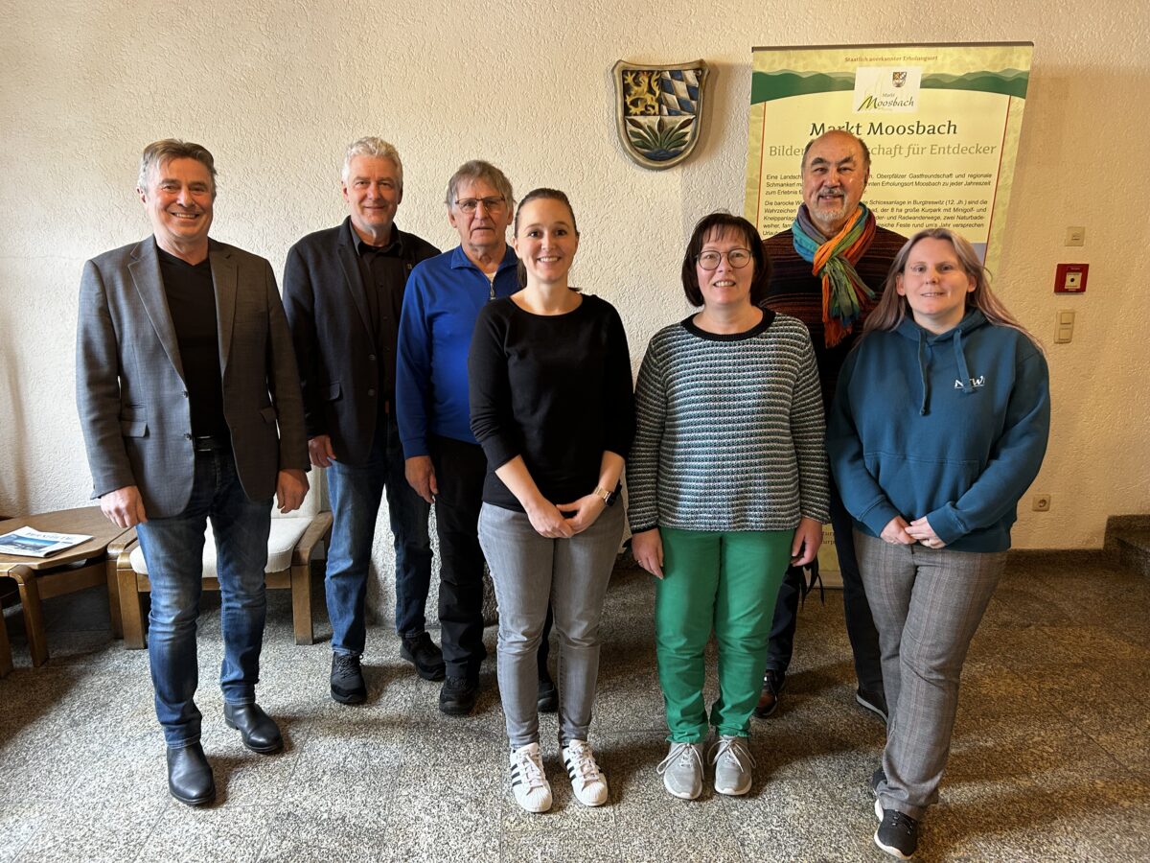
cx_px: 575
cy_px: 432
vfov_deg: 53.1
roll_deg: +0.3
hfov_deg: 67.3
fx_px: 864
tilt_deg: -12.6
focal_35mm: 26
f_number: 1.5
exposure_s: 1/50
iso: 160
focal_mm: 5.7
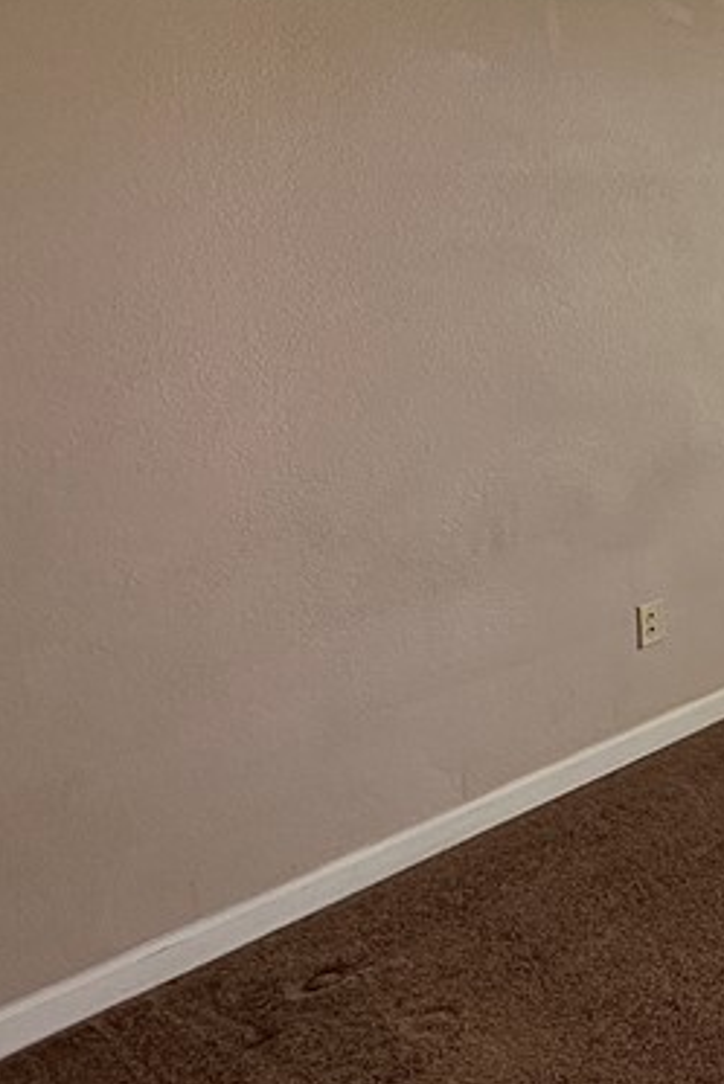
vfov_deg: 46.2
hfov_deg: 22.4
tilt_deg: -1.8
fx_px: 1205
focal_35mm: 40
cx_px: 1253
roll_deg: +0.9
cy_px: 235
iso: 40
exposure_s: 1/447
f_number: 2.2
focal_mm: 2.22
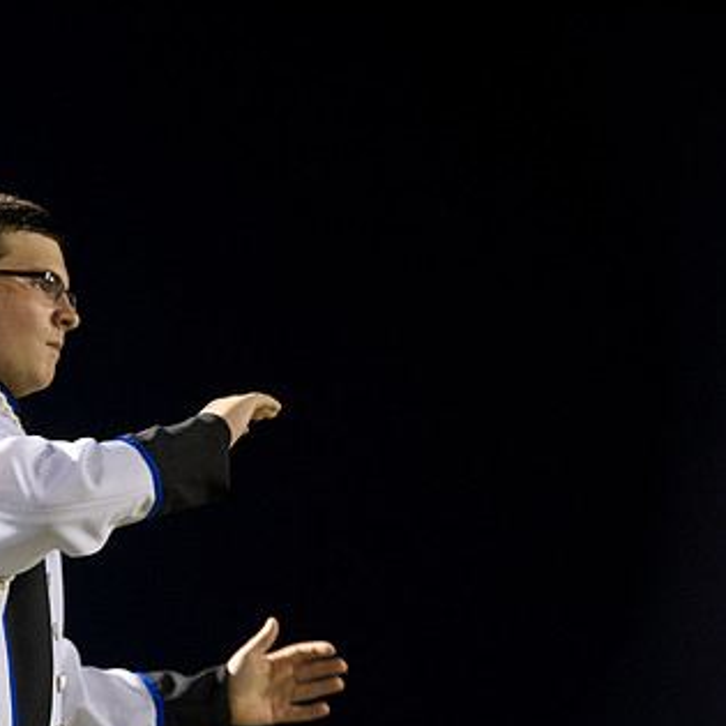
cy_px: 422
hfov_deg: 10.6
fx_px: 3891
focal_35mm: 164
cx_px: 131
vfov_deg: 10.7
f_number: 3.2
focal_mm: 105
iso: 3200
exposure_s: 1/125
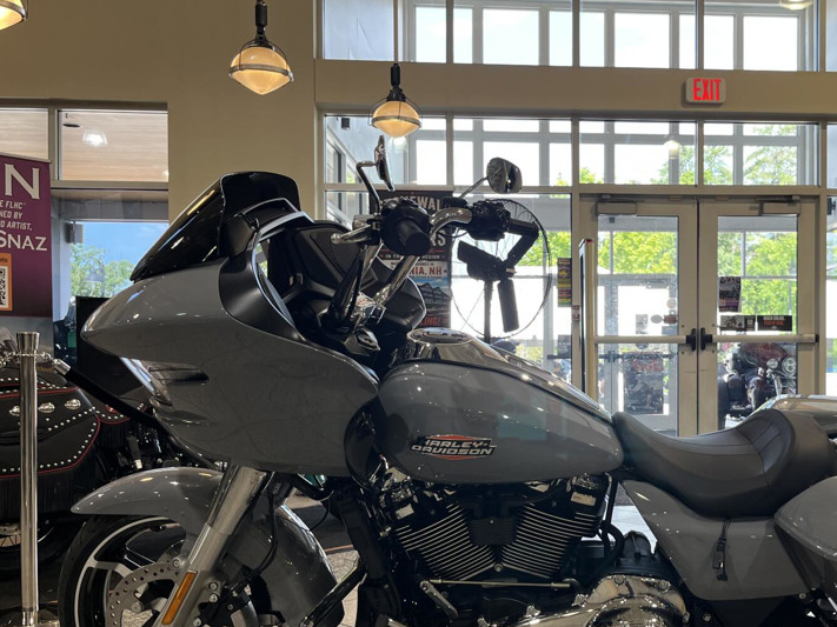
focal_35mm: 39
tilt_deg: -0.7
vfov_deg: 36.7
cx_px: 582
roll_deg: -0.1
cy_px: 366
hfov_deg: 46.8
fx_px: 943
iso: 40
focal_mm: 5.1
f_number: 1.6
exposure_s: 1/120
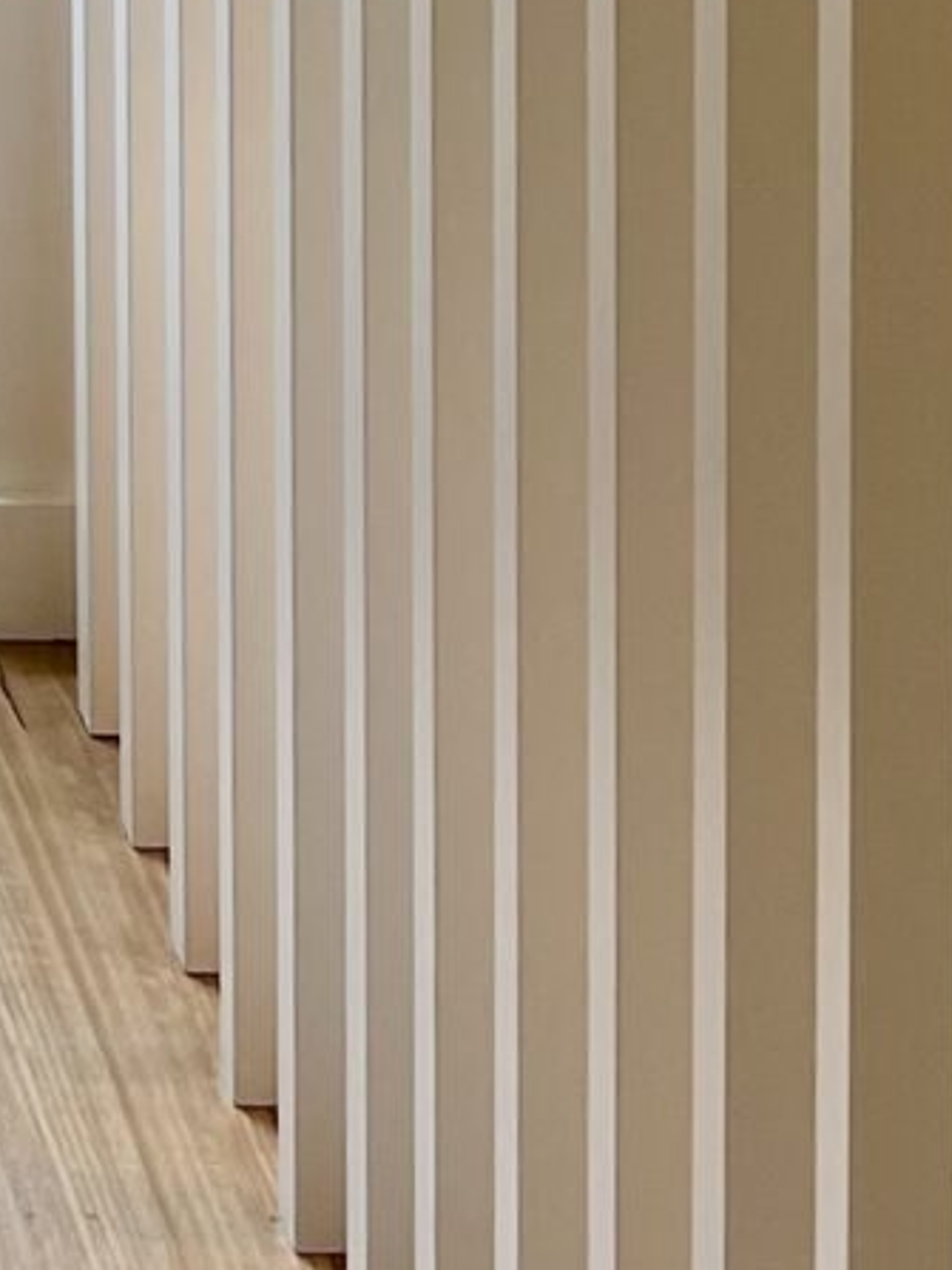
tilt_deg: -3.5
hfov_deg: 9.1
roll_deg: -0.6
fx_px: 5466
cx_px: -1199
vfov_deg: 11.8
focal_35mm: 149
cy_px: -1313
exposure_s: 1/107
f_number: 1.6
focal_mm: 4.2
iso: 32
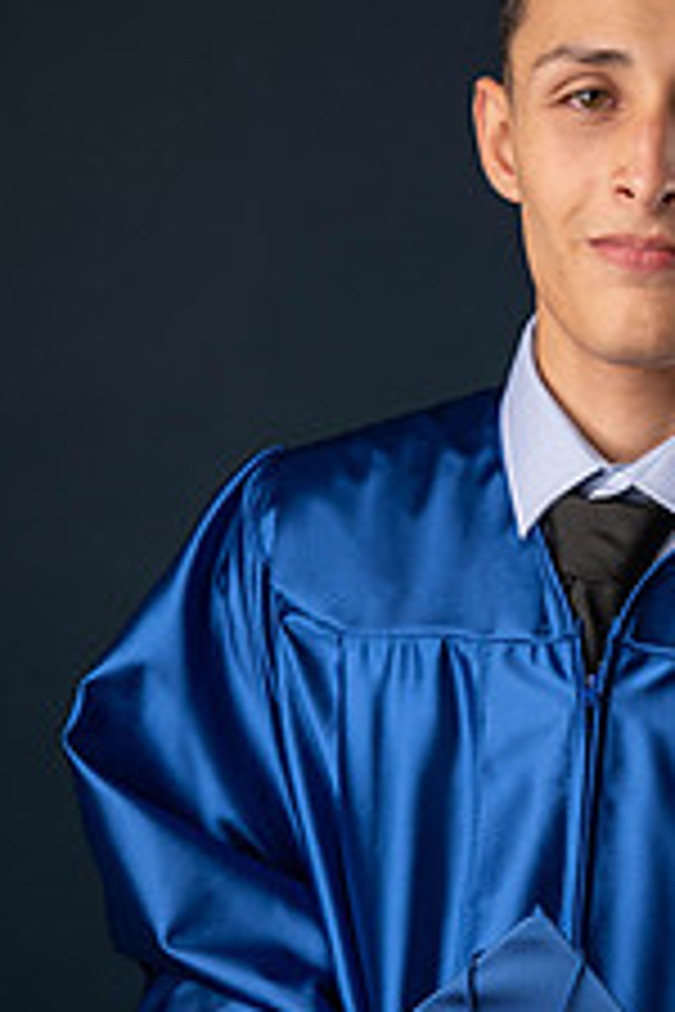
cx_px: 598
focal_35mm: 122
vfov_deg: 16.7
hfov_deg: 11.2
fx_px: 3431
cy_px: 706
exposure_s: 1/100
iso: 200
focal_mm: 61
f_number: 5.6
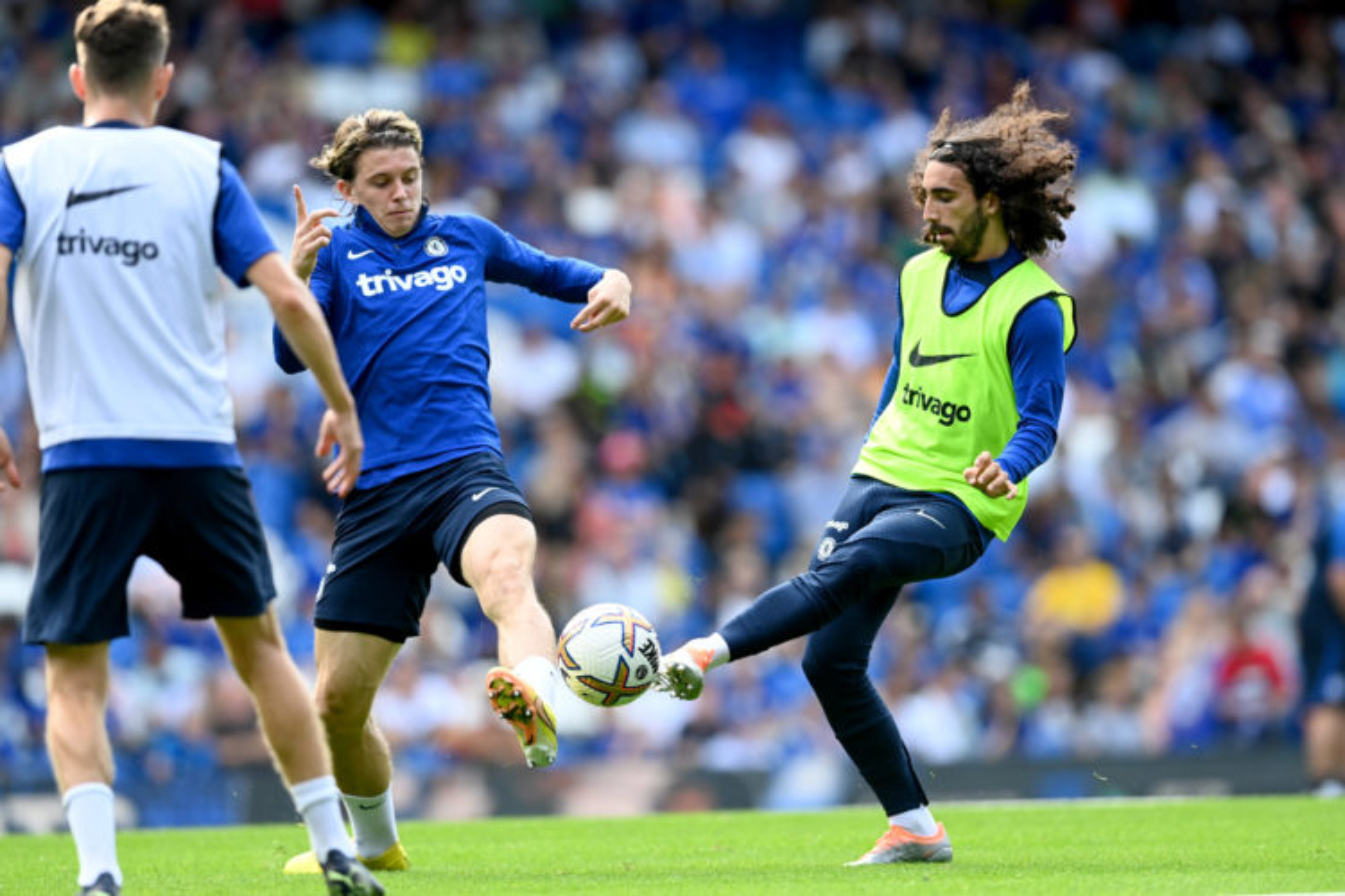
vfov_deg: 3.4
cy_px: 448
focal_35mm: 400
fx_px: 14943
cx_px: 672
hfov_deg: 5.2
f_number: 3.5
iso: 800
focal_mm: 400
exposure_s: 1/1250
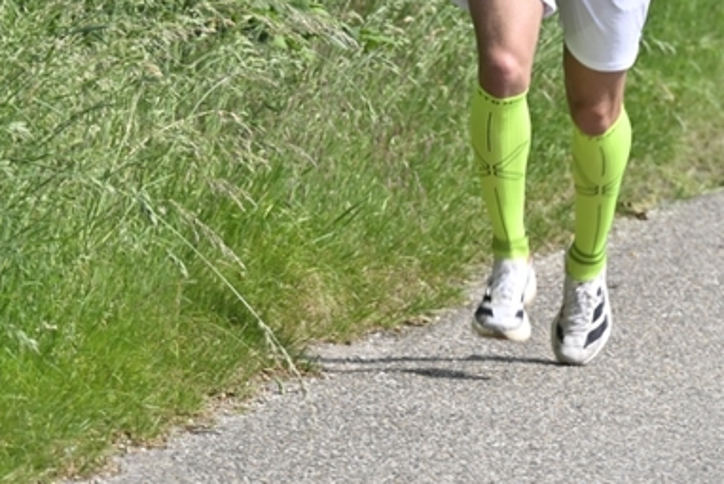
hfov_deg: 3.2
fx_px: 13056
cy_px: -115
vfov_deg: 2.1
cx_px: 525
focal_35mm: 649
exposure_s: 1/160
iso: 64
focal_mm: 250
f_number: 8
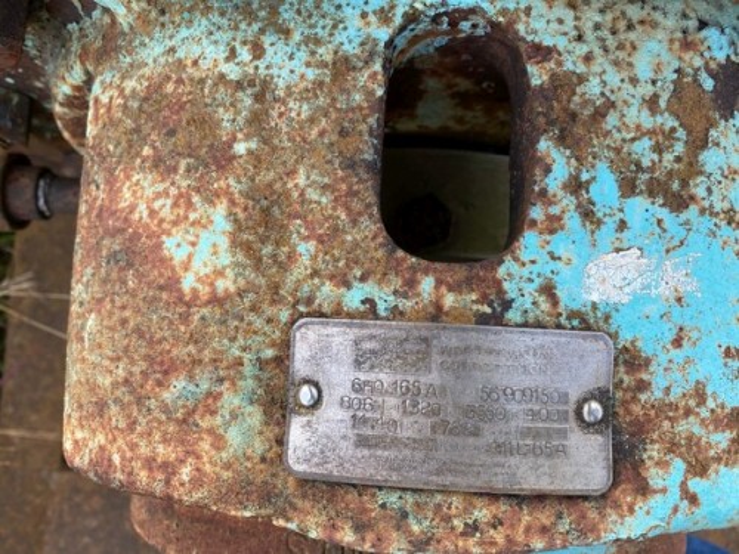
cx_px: 370
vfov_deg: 53.1
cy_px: 277
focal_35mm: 26
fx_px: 555
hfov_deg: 67.3
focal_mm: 4.25
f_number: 1.8
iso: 32
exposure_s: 1/339
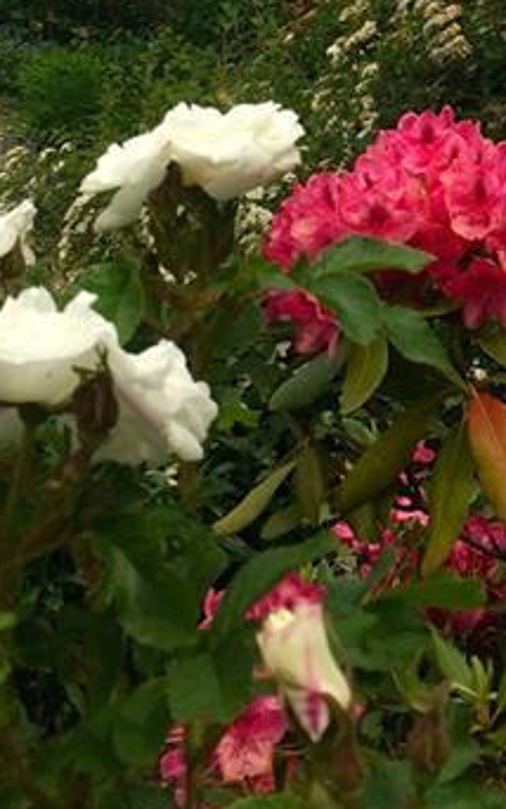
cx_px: 499
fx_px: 1521
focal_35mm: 69
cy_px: -52
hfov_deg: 18.4
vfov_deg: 27.5
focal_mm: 4.15
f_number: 2.2
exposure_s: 1/2415
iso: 32
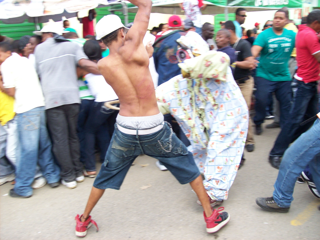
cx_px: 160
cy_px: 120
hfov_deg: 51.4
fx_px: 333
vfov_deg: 39.6
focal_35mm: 36
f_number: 2.7
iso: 80
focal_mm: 6
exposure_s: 1/142
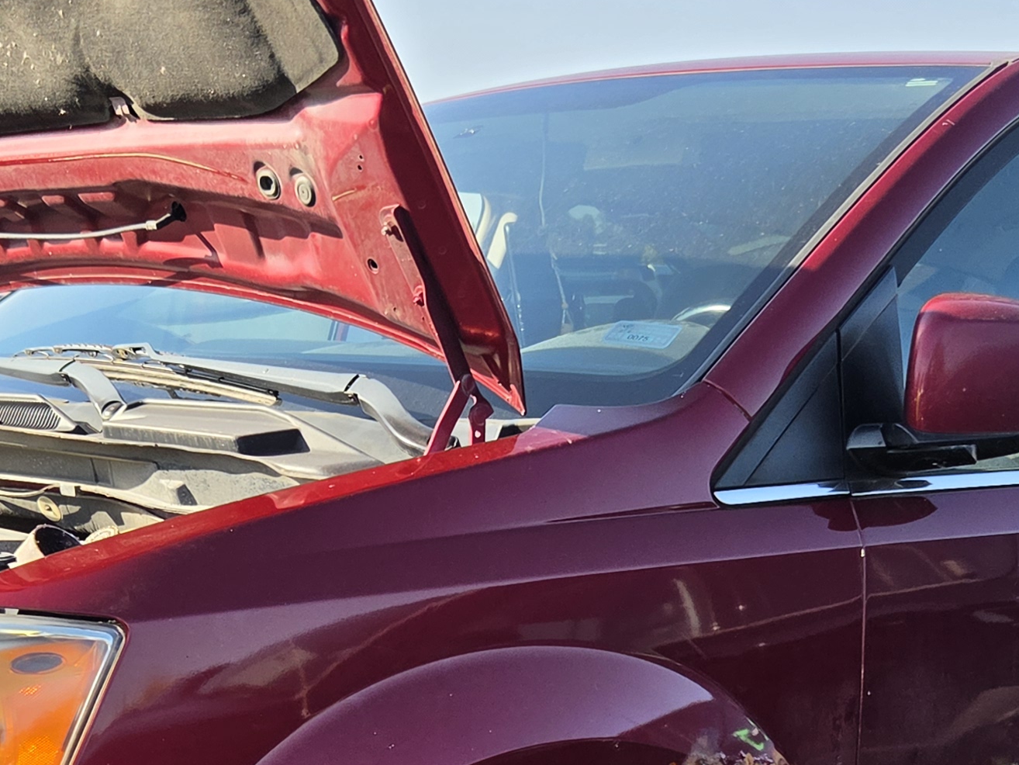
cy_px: 805
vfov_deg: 20.2
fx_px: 2061
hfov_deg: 27.8
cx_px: 459
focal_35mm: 70
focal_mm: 5.4
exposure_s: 1/2327
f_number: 1.8
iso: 80
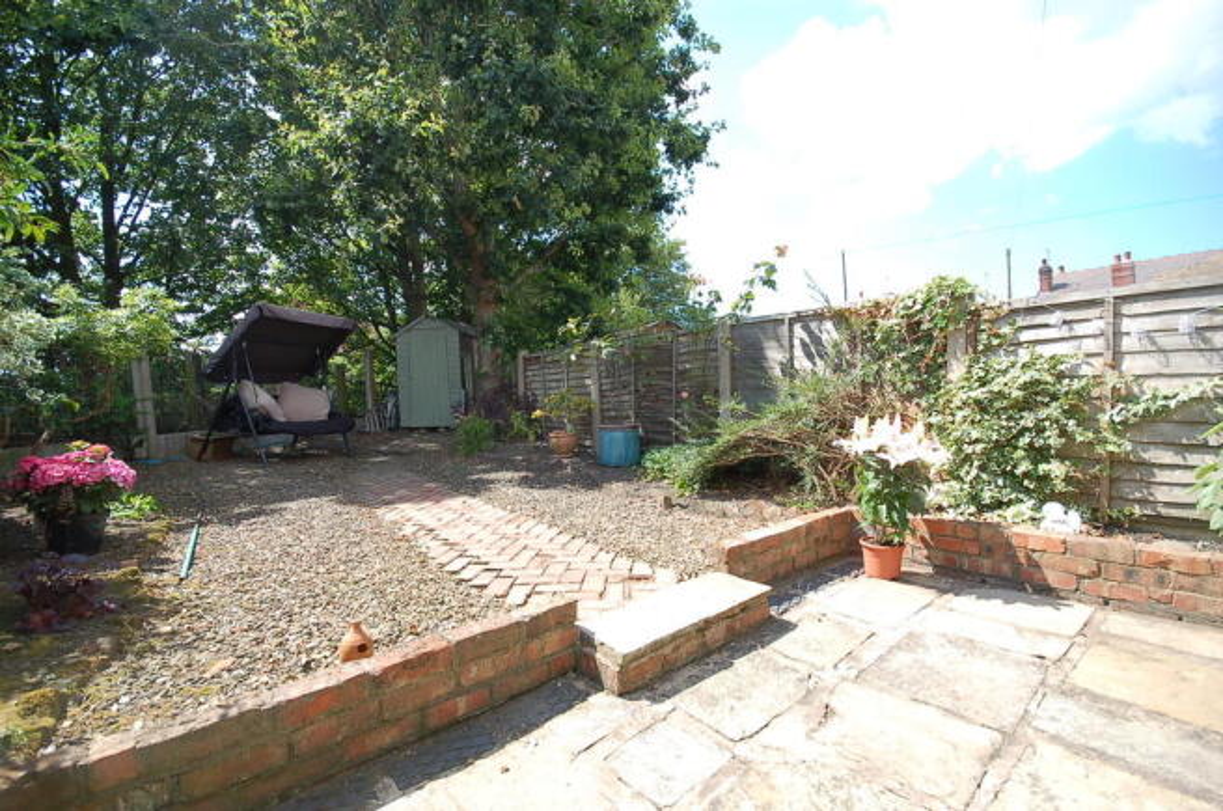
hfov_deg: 100.5
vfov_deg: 77.1
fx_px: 509
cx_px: 612
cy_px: 406
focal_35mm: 15
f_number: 8
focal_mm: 10
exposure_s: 1/250
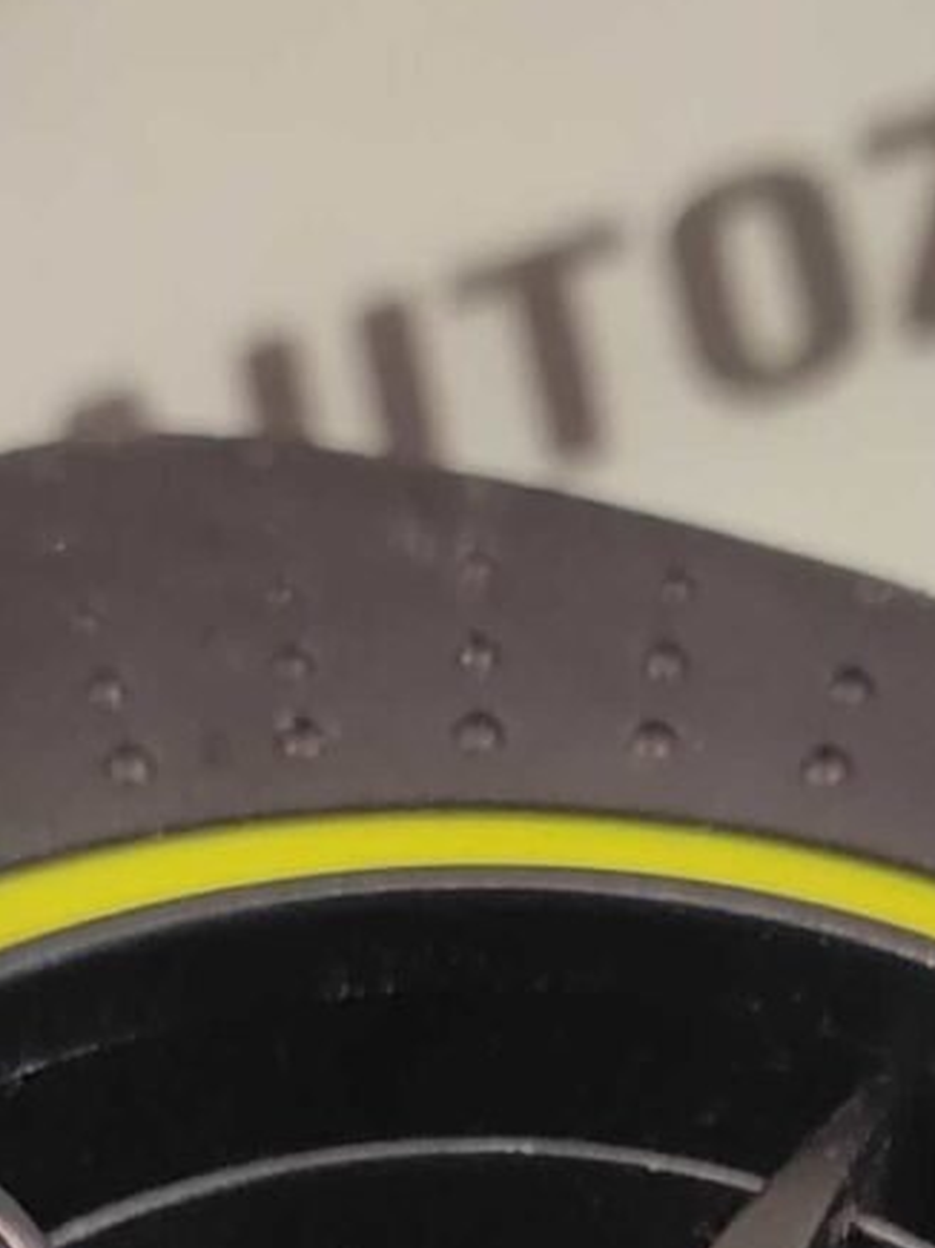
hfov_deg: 14.8
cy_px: 2209
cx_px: 450
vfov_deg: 16.6
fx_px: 3603
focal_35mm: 100
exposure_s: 1/33
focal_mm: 4.74
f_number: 1.79
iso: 118
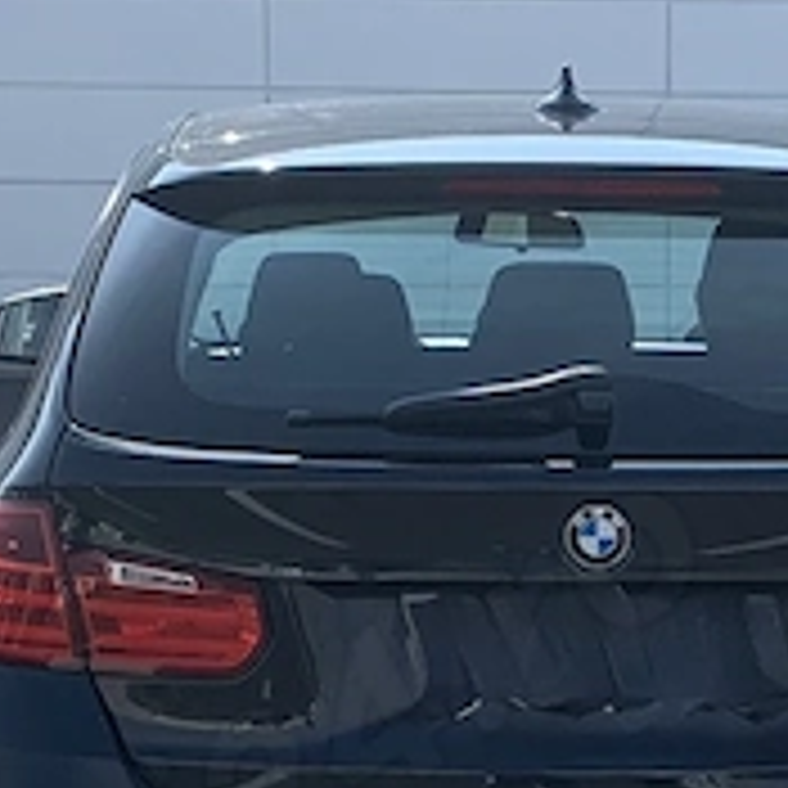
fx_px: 3374
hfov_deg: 13.2
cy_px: 928
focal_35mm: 131
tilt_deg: -13.9
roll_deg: -0.3
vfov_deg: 13.0
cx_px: 738
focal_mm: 4.25
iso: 25
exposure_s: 1/1748
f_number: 1.8
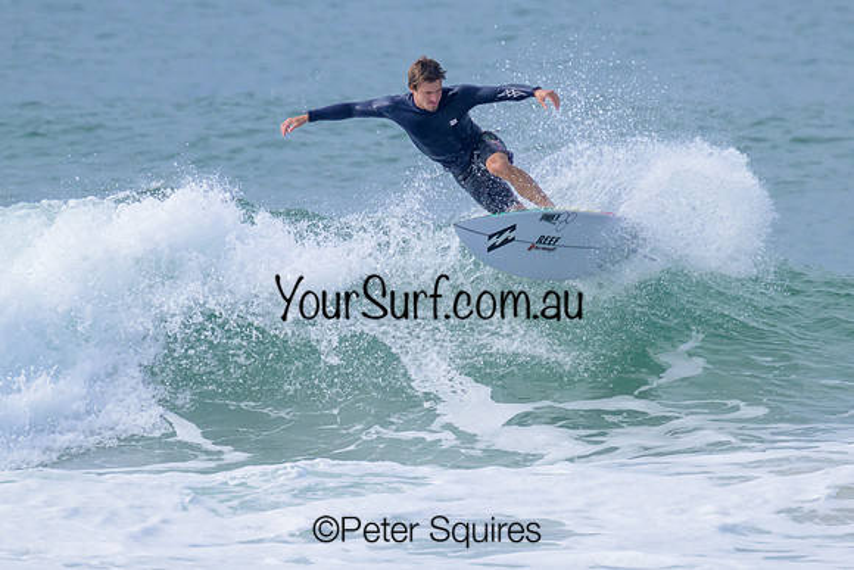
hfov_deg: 1.9
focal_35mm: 1098
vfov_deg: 1.3
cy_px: 224
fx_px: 26046
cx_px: 448
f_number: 11
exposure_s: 1/2000
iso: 1100
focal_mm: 800
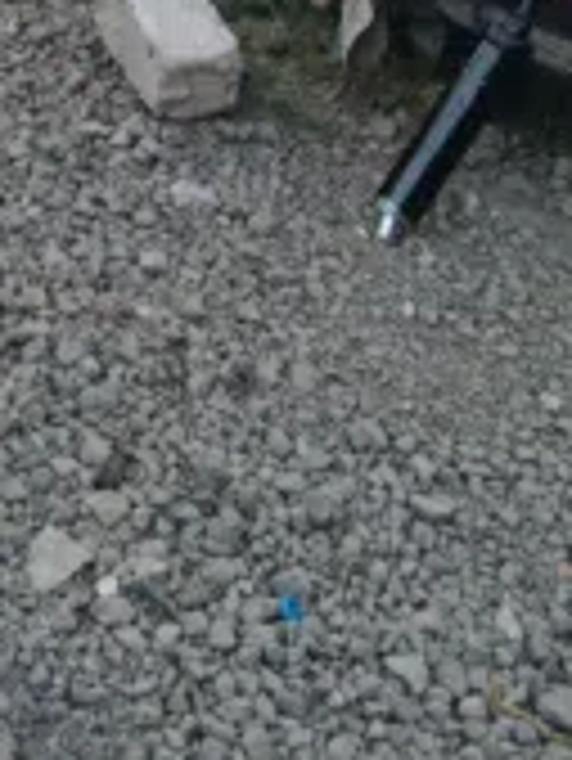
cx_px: 153
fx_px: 1408
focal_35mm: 64
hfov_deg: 22.8
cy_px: -85
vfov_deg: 27.5
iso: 419
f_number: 1.9
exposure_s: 1/100
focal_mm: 4.95
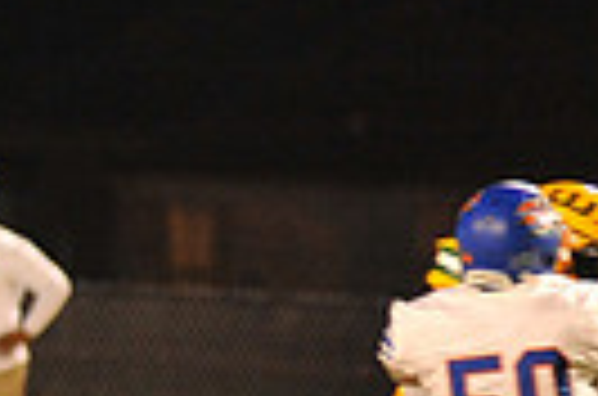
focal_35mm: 875
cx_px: -522
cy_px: 230
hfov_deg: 2.4
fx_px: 14500
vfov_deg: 1.6
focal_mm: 200
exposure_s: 1/160
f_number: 3.2
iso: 3200
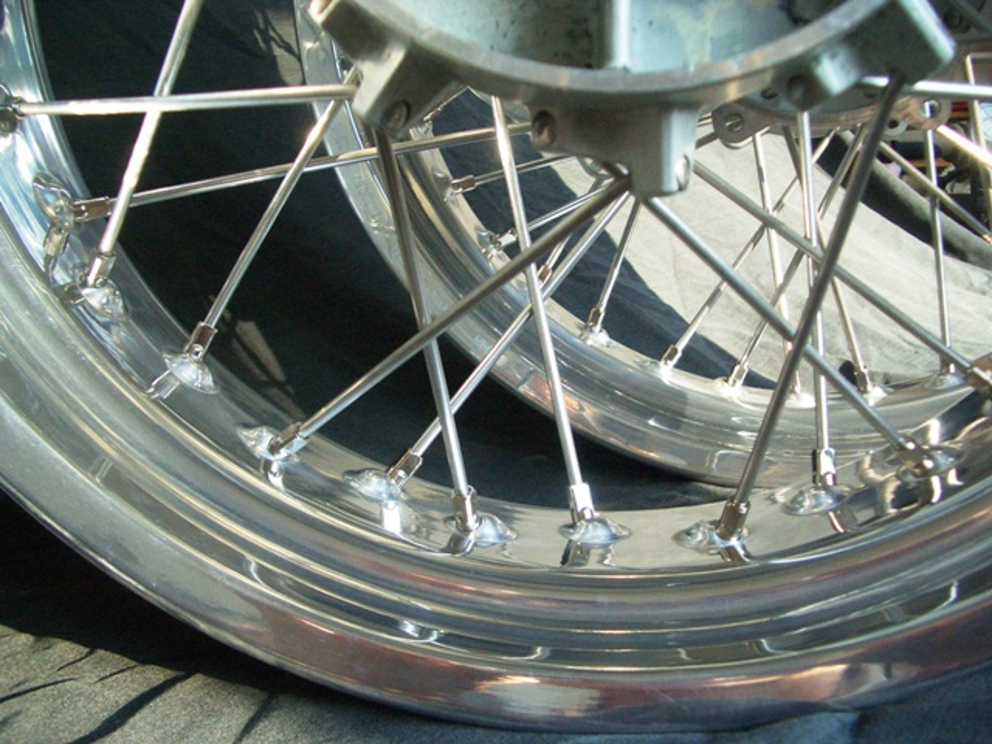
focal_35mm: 35
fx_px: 1003
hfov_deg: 52.6
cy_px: 372
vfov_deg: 40.7
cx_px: 496
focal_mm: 5.8
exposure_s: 1/200
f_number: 2.6
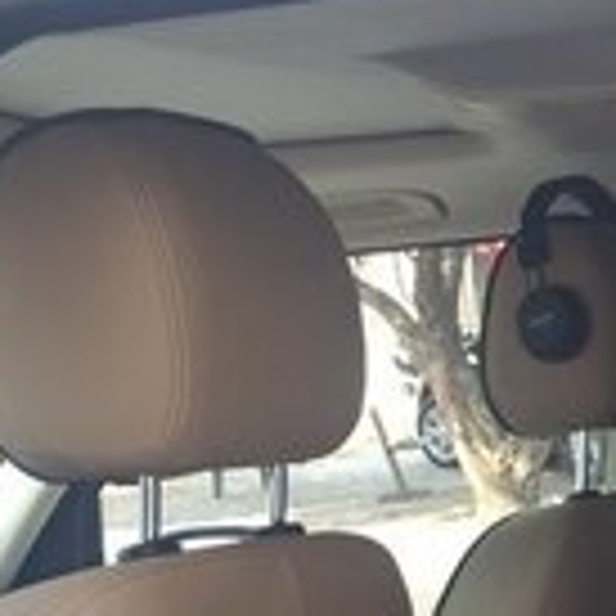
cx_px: 643
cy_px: 868
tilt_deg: -17.4
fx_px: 1872
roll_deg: +4.5
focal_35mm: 93
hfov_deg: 18.1
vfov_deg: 17.2
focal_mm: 4.15
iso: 32
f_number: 2.2
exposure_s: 1/100
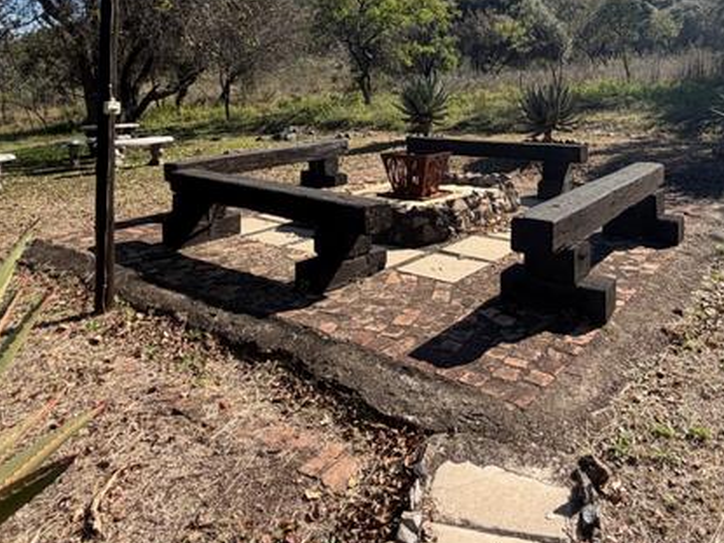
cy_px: 113
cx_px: 433
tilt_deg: -1.1
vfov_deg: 48.6
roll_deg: +0.5
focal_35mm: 27
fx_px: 565
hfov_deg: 64.8
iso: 32
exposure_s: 1/770
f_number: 2.2
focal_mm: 2.22
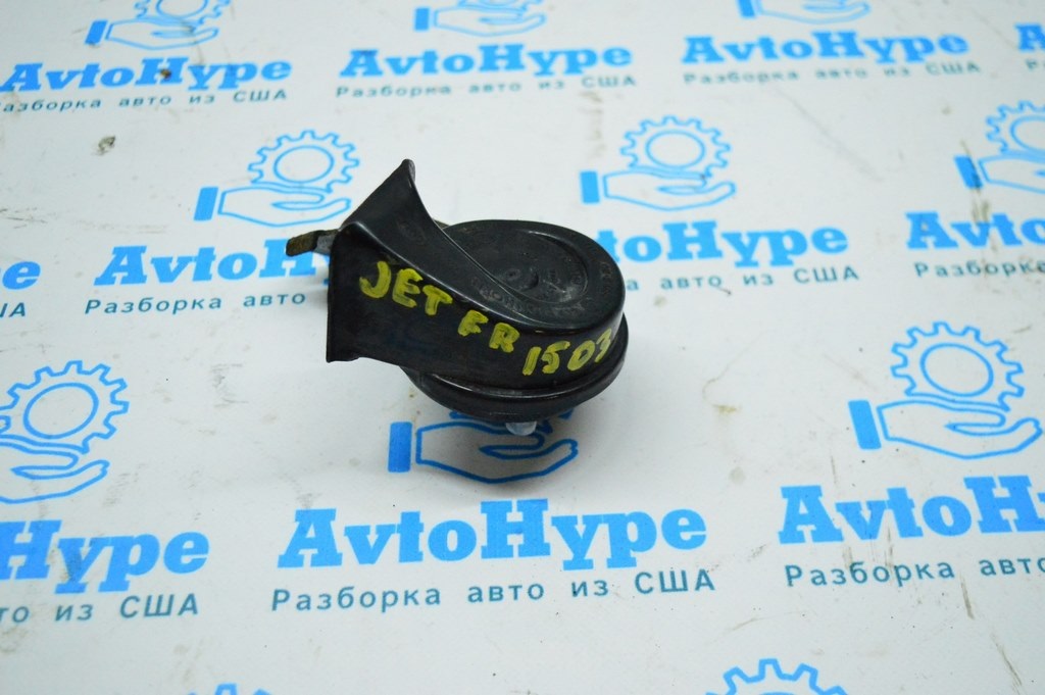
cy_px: 348
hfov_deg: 45.0
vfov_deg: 30.8
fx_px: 1262
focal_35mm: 44
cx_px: 522
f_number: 4.2
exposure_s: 1/800
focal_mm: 29
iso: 6400
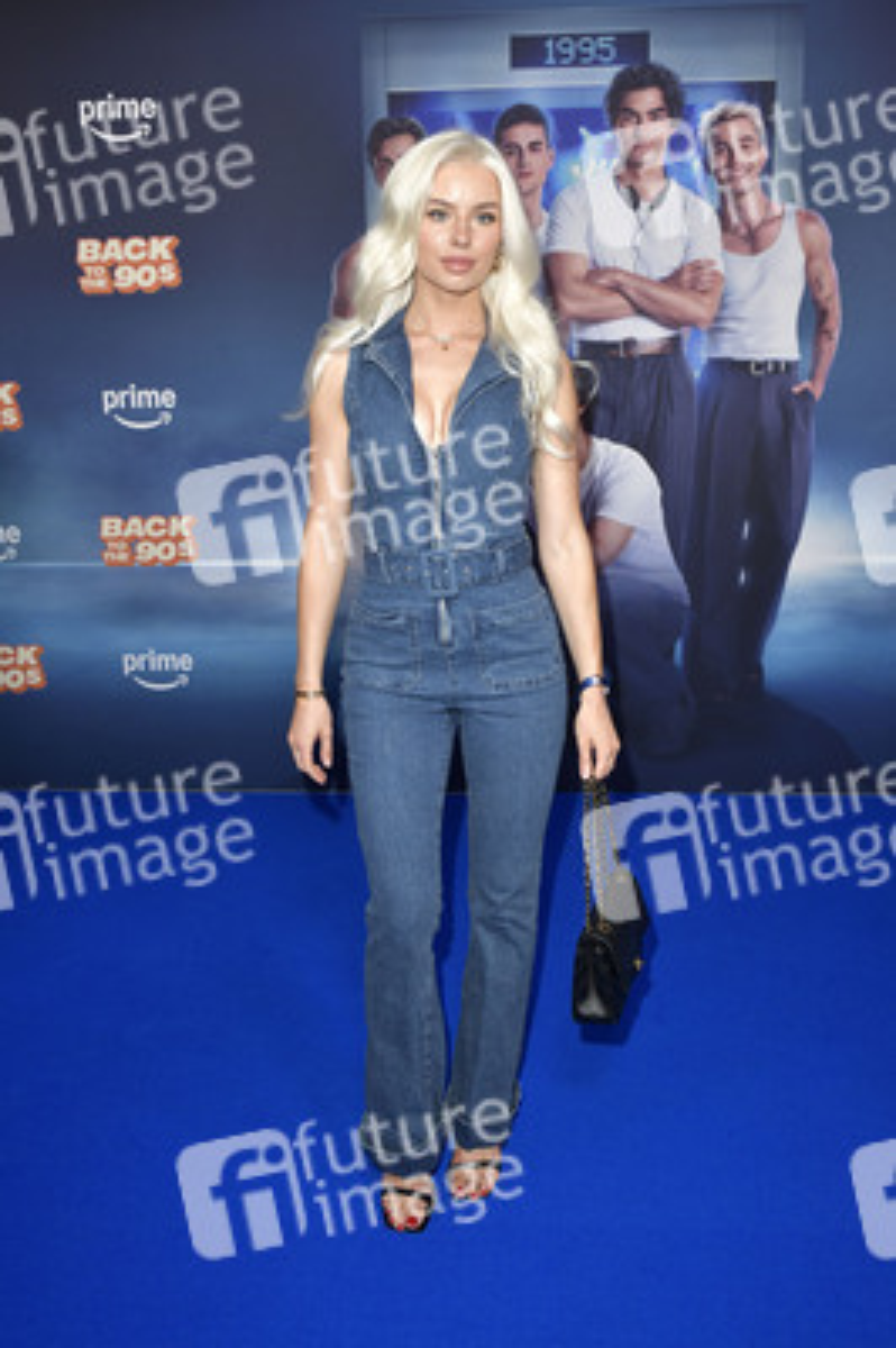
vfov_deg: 63.7
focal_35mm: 29
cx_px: 448
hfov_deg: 44.9
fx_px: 1084
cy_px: 674
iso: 800
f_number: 6.3
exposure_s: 1/200
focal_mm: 29
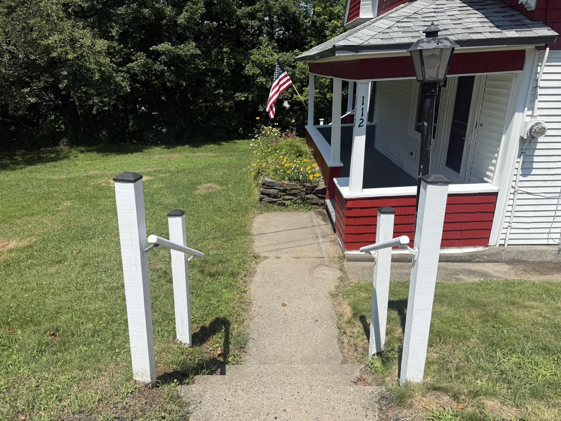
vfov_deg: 56.8
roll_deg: +0.3
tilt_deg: -20.4
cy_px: 210
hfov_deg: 71.6
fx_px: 389
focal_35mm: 24
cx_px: 280
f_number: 1.78
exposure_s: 1/5319
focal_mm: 6.76
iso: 80
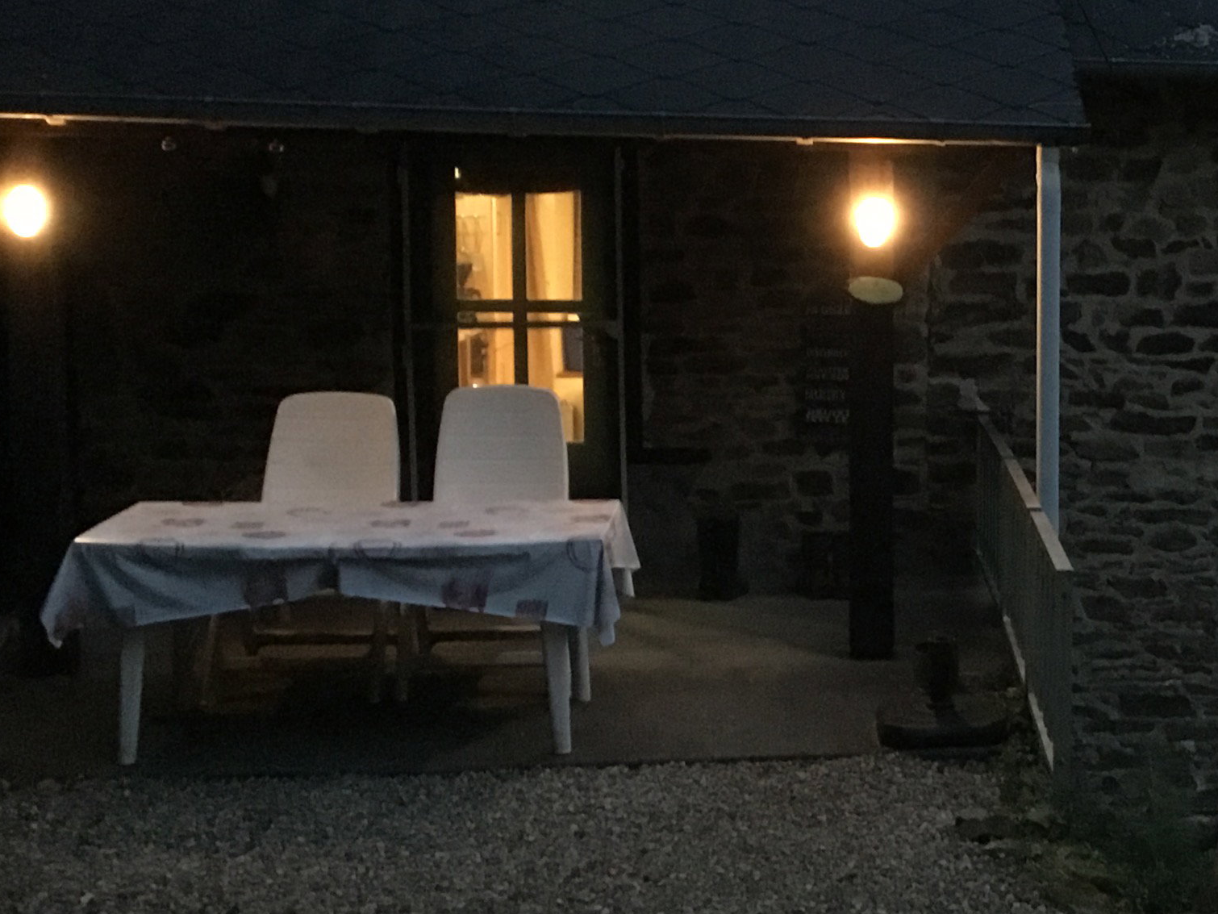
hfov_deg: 27.7
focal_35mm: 67
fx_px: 2358
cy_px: 394
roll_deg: -0.2
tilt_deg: -4.7
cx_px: 1130
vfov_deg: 21.9
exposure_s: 1/17
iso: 800
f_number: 2.4
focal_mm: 3.3
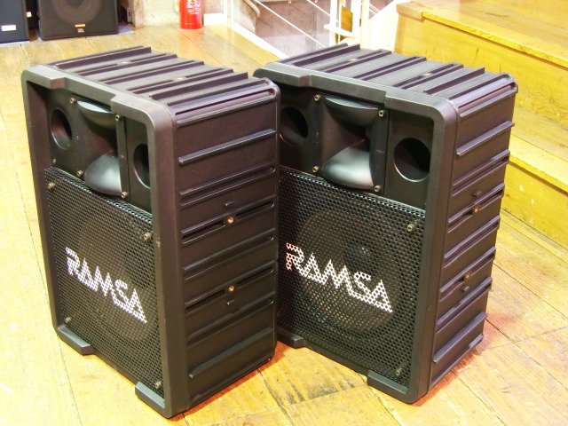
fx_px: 755
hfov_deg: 41.2
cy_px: 213
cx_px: 284
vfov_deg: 31.5
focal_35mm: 46
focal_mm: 8.2
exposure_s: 1/6
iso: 400
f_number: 3.3
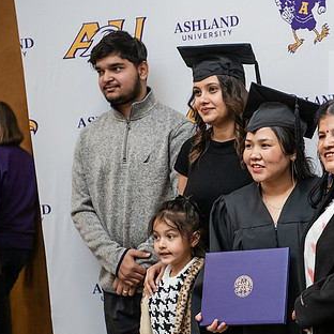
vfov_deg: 17.7
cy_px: 180
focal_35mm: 98
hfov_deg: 17.5
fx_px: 1070
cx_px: 297
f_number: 3.5
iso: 2500
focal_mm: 62
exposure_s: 1/160
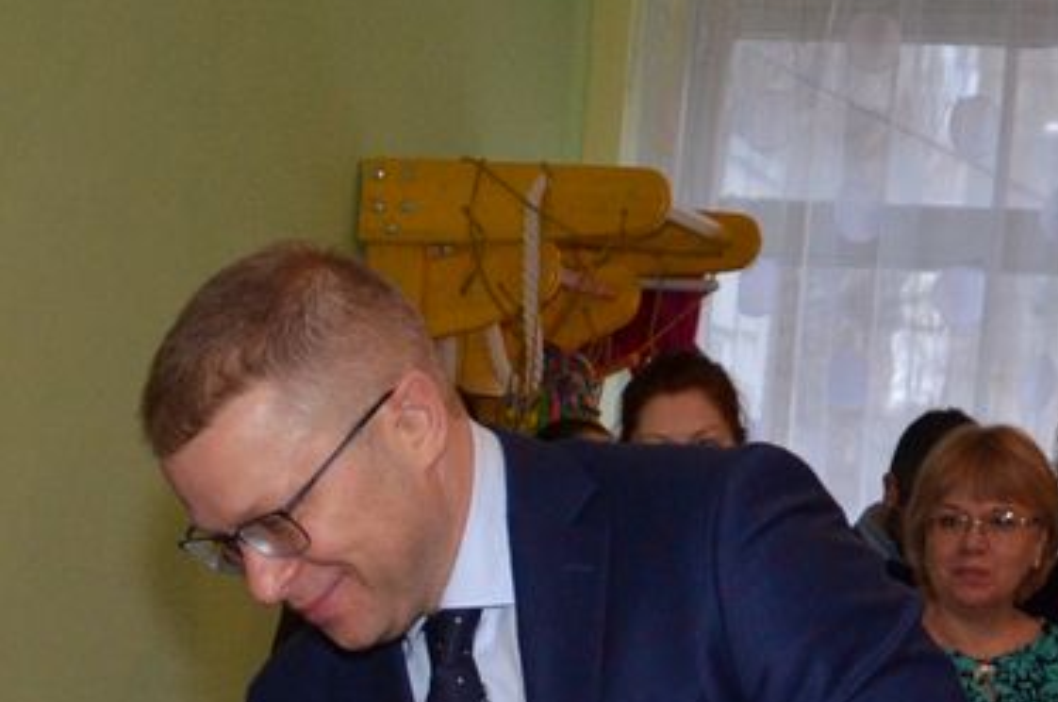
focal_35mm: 101
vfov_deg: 12.5
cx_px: 209
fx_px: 2963
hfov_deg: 20.0
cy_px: 1219
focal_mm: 18
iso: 800
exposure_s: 1/200
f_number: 3.5
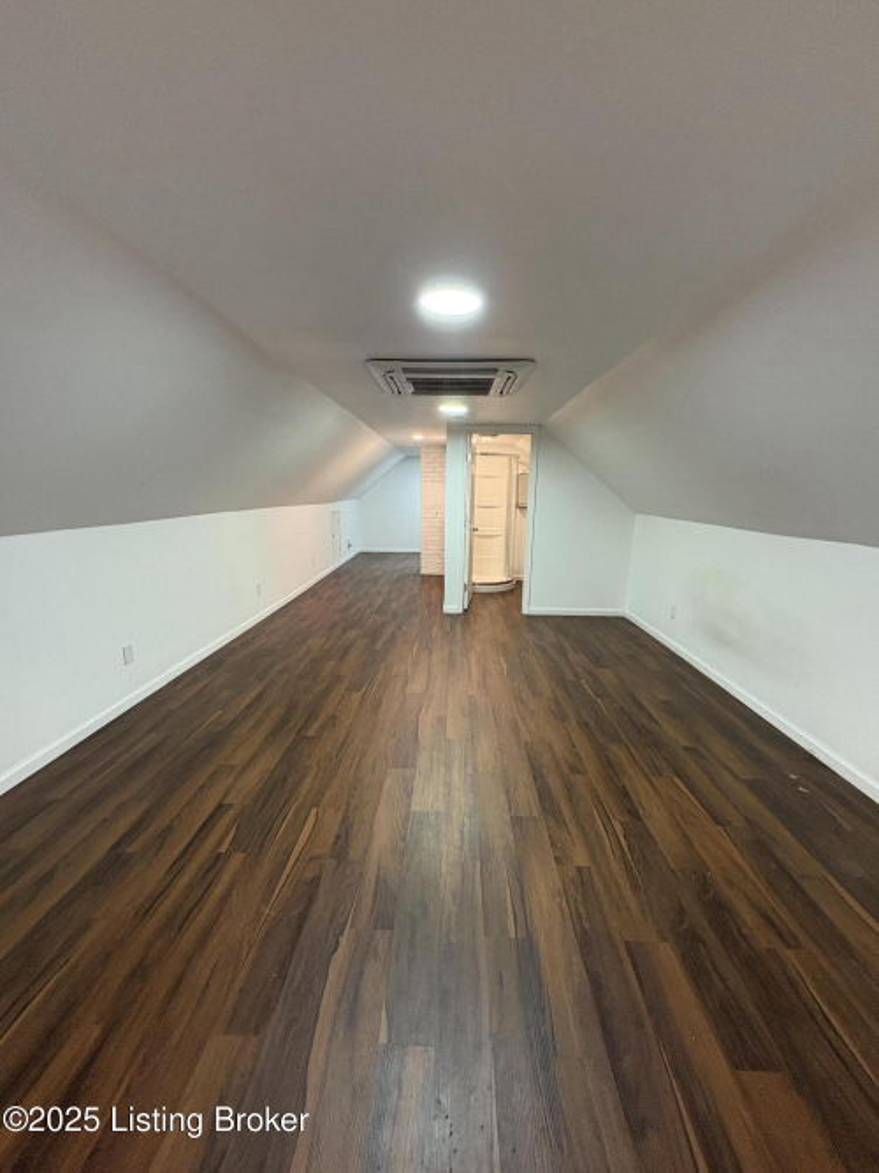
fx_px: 474
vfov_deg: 102.1
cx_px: 440
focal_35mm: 14
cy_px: 586
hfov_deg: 85.7
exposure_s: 1/60
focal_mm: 2.22
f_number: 2.2
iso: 250
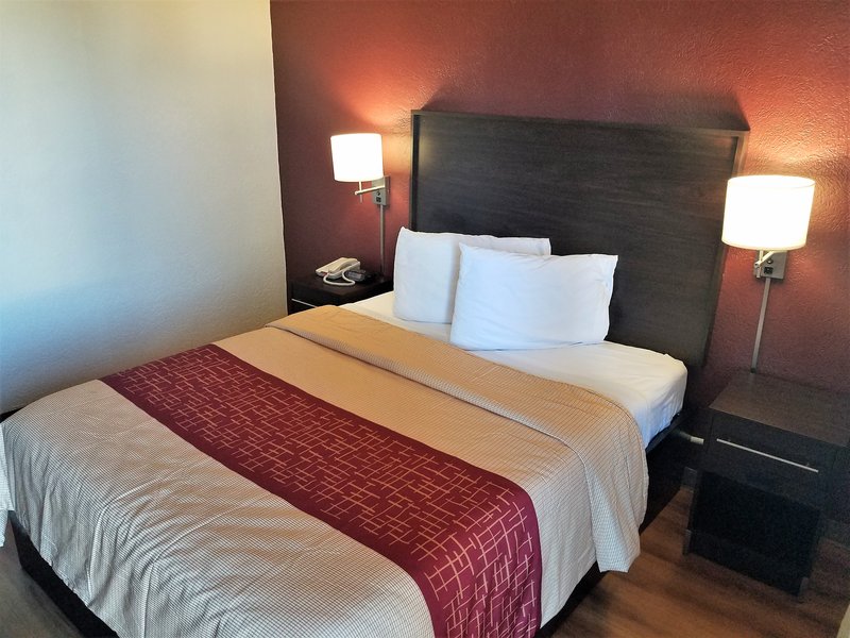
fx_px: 638
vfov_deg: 53.1
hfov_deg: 67.3
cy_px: 319
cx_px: 425
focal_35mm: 26
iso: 160
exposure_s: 1/60
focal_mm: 4.2
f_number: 1.7
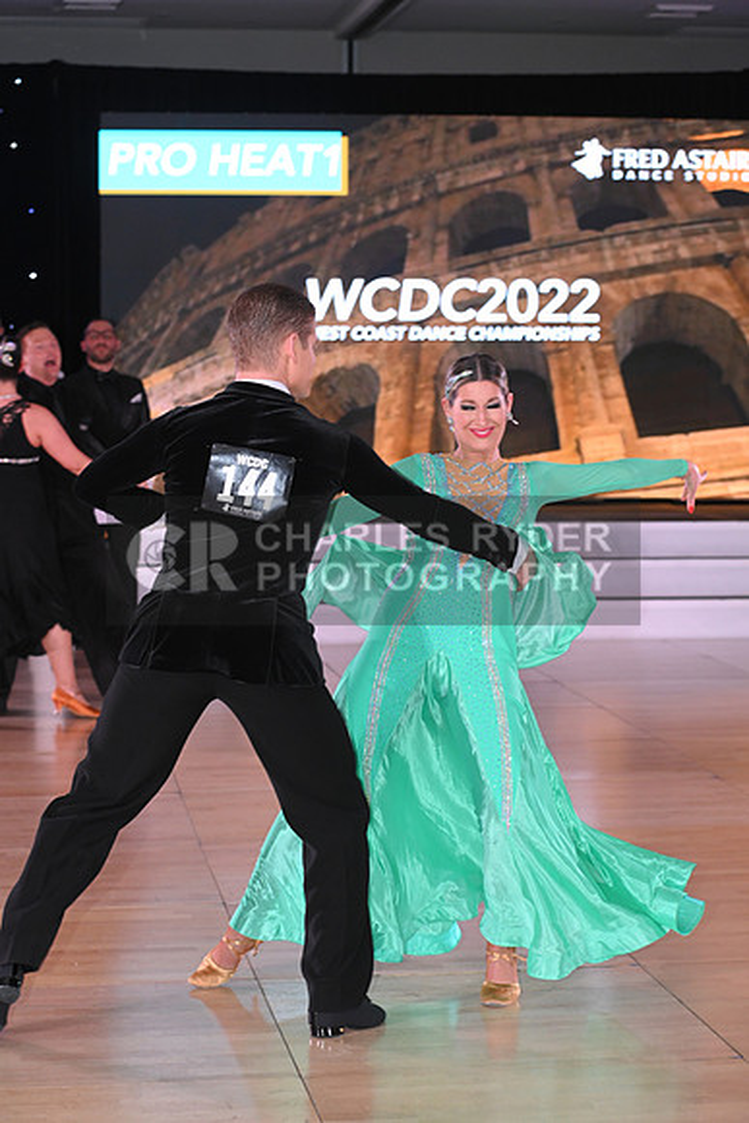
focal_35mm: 86
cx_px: 374
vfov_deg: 23.6
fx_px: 2682
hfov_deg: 15.9
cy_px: 562
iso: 2000
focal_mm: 86
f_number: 5.6
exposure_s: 1/200
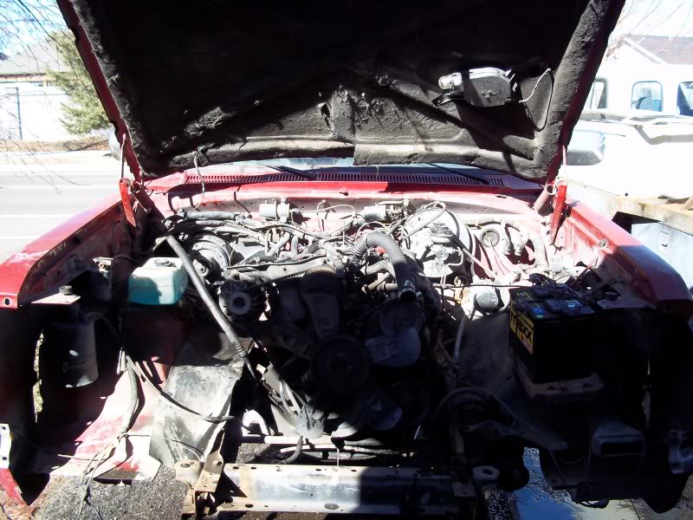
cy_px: 260
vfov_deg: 39.7
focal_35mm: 36
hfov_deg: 51.4
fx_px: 721
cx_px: 346
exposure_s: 1/250
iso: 80
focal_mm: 6.5
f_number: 3.1
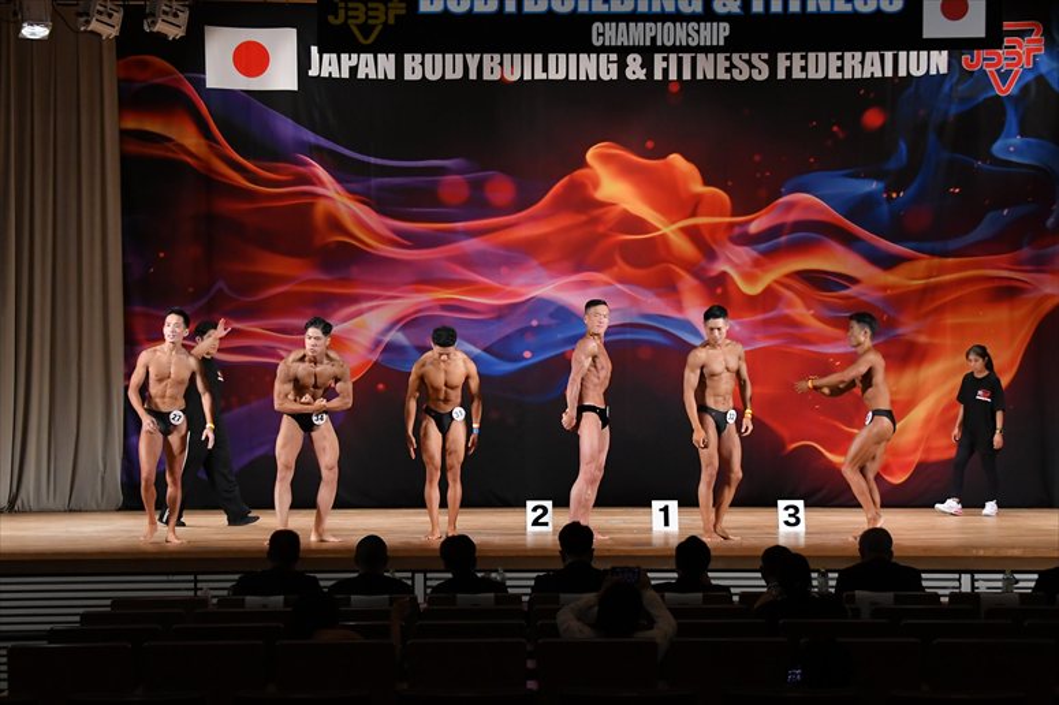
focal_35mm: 82
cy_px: 352
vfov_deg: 16.6
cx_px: 530
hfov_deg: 24.8
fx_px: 2411
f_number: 5.6
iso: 3200
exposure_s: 1/400
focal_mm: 55
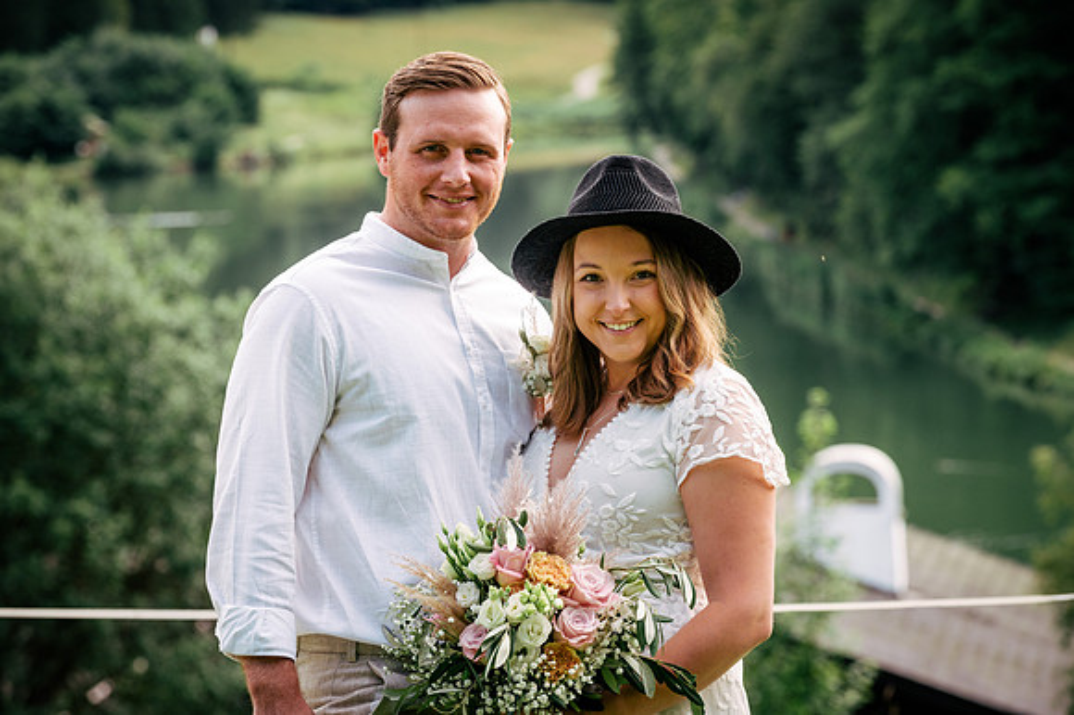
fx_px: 4770
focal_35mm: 160
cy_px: 358
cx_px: 537
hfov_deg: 12.8
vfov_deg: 8.6
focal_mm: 160
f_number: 8
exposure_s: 1/250
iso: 500
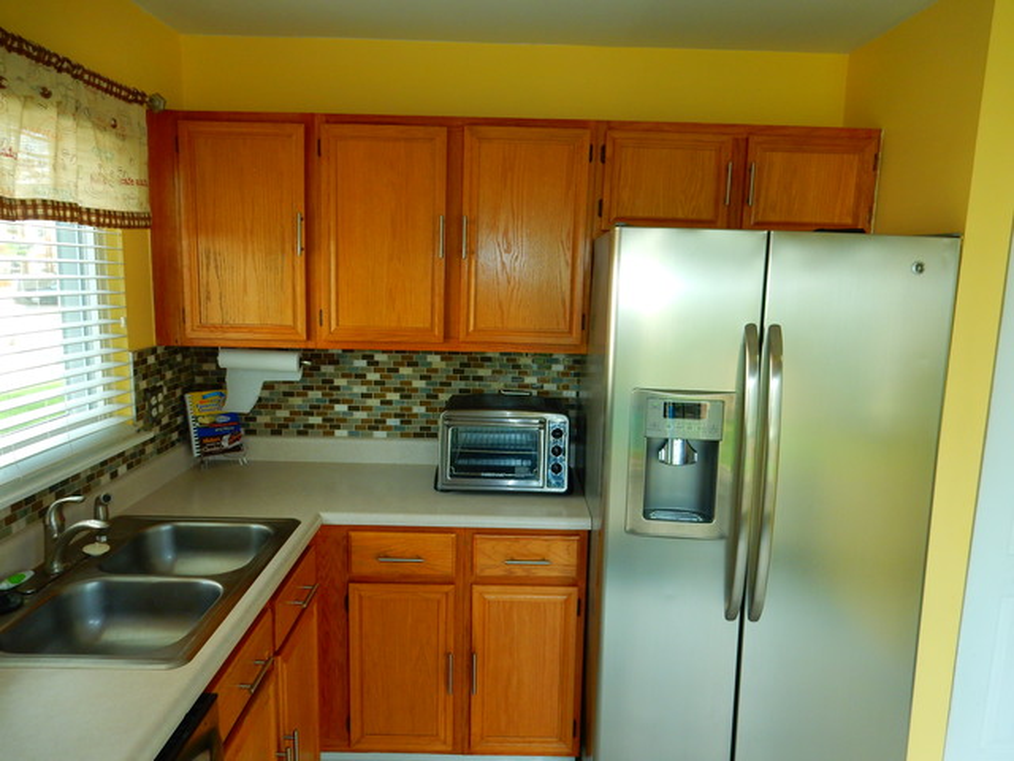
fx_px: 732
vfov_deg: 54.9
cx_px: 507
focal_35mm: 25
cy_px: 380
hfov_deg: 69.4
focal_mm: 4.5
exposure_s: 1/40
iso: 125
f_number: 3.7
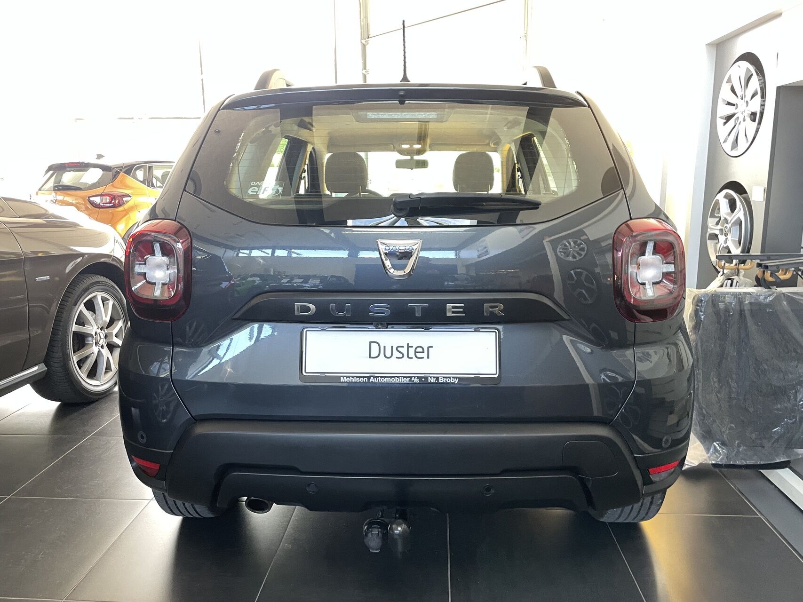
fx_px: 603
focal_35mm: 26
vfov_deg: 53.1
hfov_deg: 67.3
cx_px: 402
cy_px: 301
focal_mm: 4.2
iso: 125
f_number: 1.6
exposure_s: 1/94
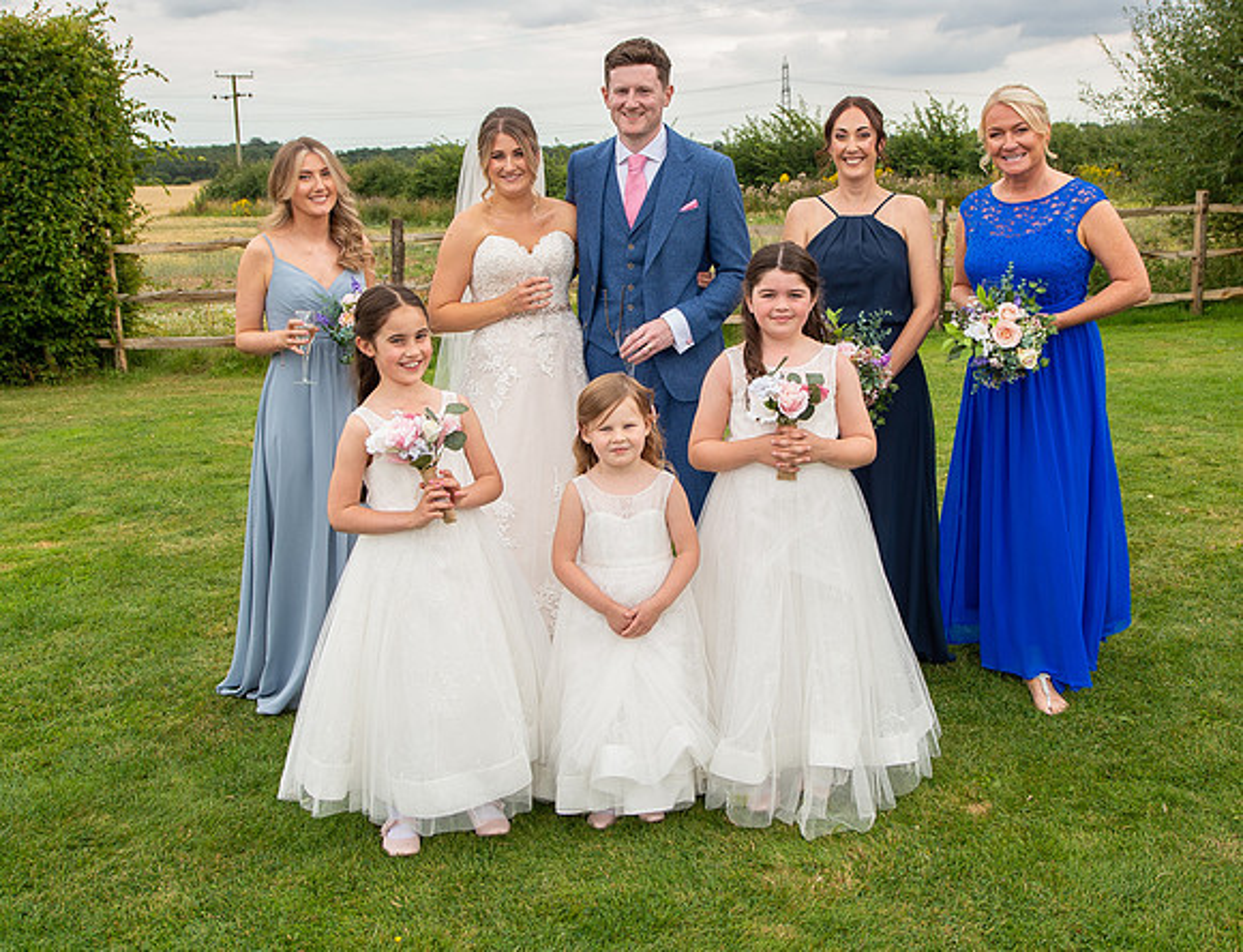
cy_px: 398
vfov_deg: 35.8
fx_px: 1470
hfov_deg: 45.7
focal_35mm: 41
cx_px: 695
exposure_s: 1/400
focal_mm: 24
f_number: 5
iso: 200
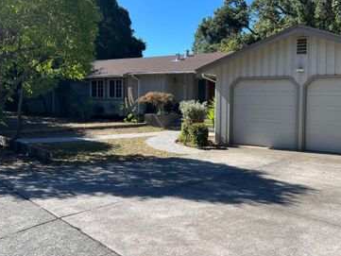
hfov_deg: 51.2
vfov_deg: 39.6
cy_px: 115
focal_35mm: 36
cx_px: 193
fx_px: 355
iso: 50
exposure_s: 1/2513
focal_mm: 5.7
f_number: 1.5
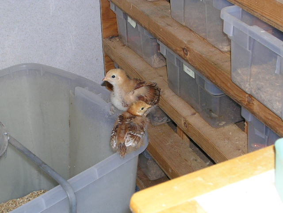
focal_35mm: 72
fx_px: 589
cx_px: 142
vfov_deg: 20.4
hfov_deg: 27.0
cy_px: 106
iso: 71
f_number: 3.7
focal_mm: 10.9
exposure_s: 1/60.1
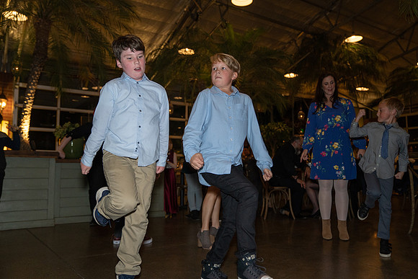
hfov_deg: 60.3
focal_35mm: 31
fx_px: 360
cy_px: 140
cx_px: 209
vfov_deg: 42.3
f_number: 2.8
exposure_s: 1/125
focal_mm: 31
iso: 2000
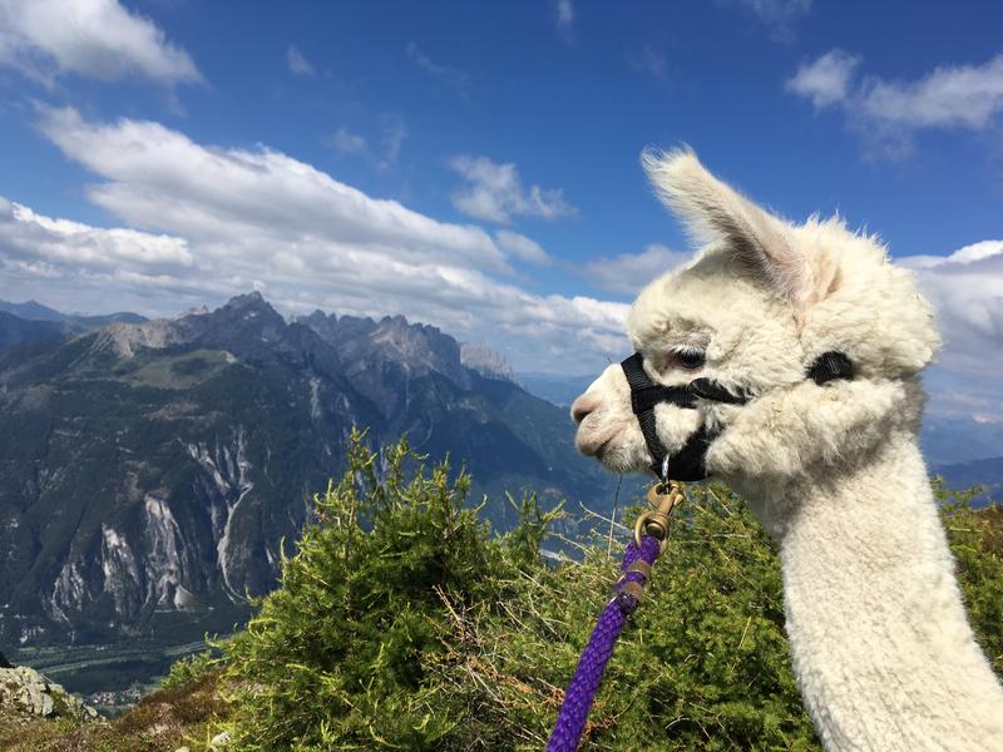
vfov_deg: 48.2
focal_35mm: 29
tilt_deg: +0.0
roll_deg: -6.9
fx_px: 840
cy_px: 376
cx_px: 502
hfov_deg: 61.7
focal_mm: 4.15
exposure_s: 1/2564
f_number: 2.2
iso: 25
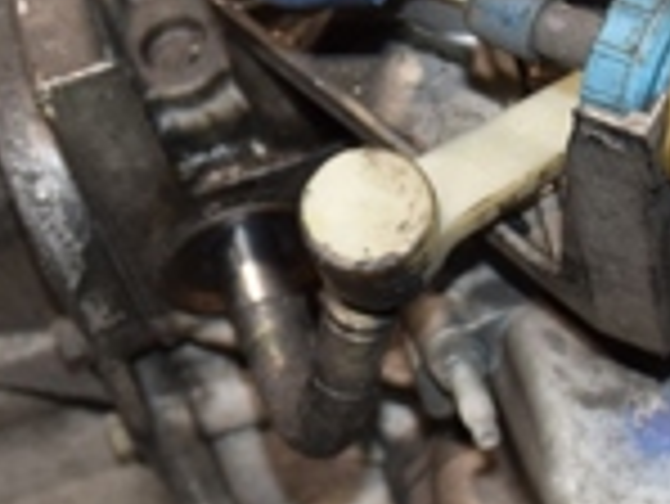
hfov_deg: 15.1
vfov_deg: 11.4
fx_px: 2519
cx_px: 292
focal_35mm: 130
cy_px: 194
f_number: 5
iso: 800
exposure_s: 1/60
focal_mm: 21
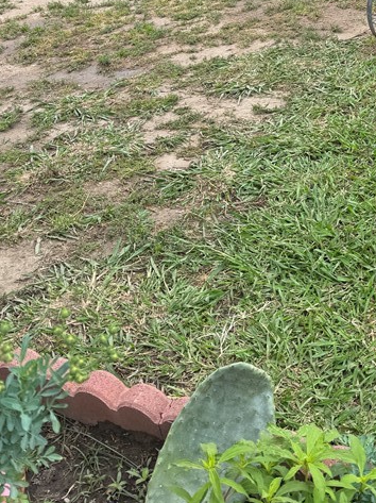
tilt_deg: -13.2
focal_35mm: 52
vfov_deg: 33.2
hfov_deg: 27.4
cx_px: 304
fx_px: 754
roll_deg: +6.8
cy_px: -20
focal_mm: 6.76
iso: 80
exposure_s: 1/394
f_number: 1.78
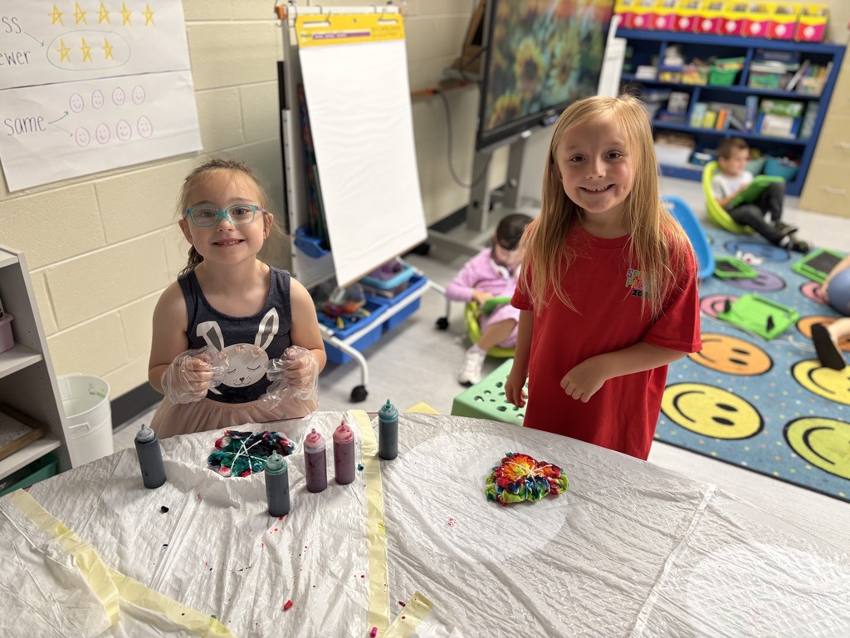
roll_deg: -2.5
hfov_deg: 67.3
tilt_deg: -27.6
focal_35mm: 26
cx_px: 425
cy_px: 319
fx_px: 638
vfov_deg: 53.1
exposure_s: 1/60
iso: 160
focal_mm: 5.96
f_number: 1.6
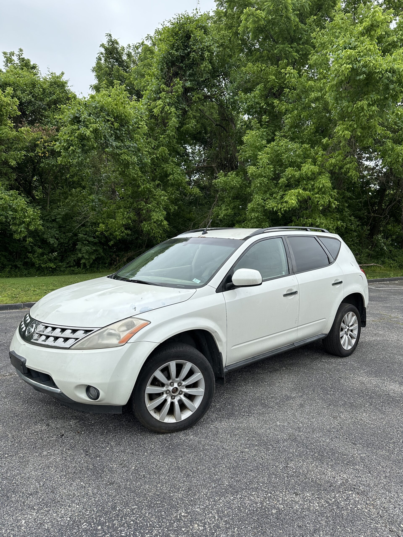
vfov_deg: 71.6
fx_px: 373
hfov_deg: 56.8
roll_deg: -2.6
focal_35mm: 24
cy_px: 268
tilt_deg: -5.3
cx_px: 202
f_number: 1.78
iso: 80
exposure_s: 1/2110
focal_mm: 6.86
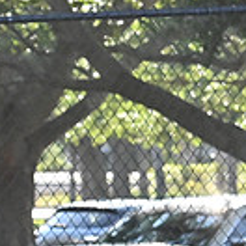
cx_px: 529
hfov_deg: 3.1
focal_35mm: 570
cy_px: 323
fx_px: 4583
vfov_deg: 3.1
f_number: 6.3
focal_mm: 102
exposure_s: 1/8000
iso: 4000
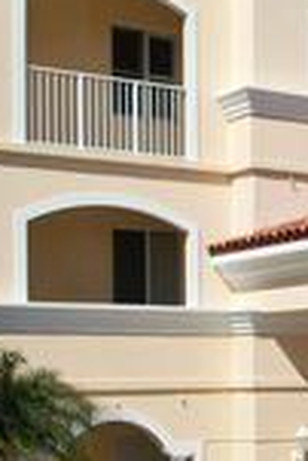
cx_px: 467
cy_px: 392
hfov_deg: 13.8
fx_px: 1191
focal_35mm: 93
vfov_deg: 21.5
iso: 100
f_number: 2.8
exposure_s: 1/180
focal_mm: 8.4
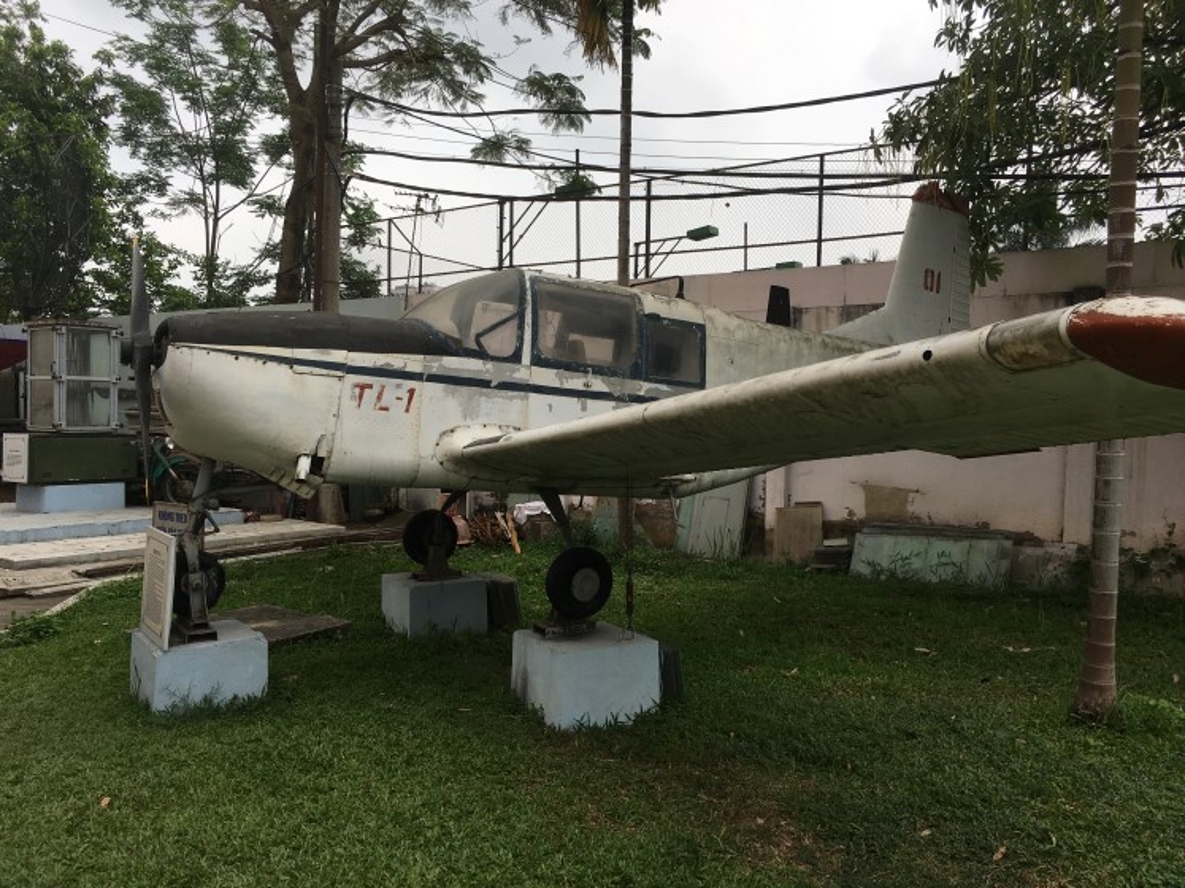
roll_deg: -3.1
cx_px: 592
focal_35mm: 29
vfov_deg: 48.2
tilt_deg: -2.0
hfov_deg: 61.7
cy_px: 444
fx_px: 993
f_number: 2.2
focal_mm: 4.15
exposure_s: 1/1570
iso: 25
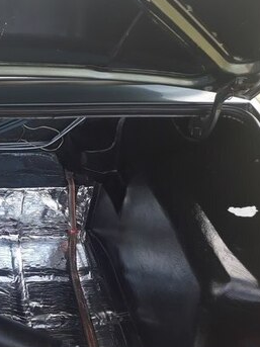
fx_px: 521
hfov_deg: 24.9
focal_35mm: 52
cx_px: -64
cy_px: 218
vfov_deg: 36.6
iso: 40
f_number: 1.9
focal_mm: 3.6
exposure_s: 1/131
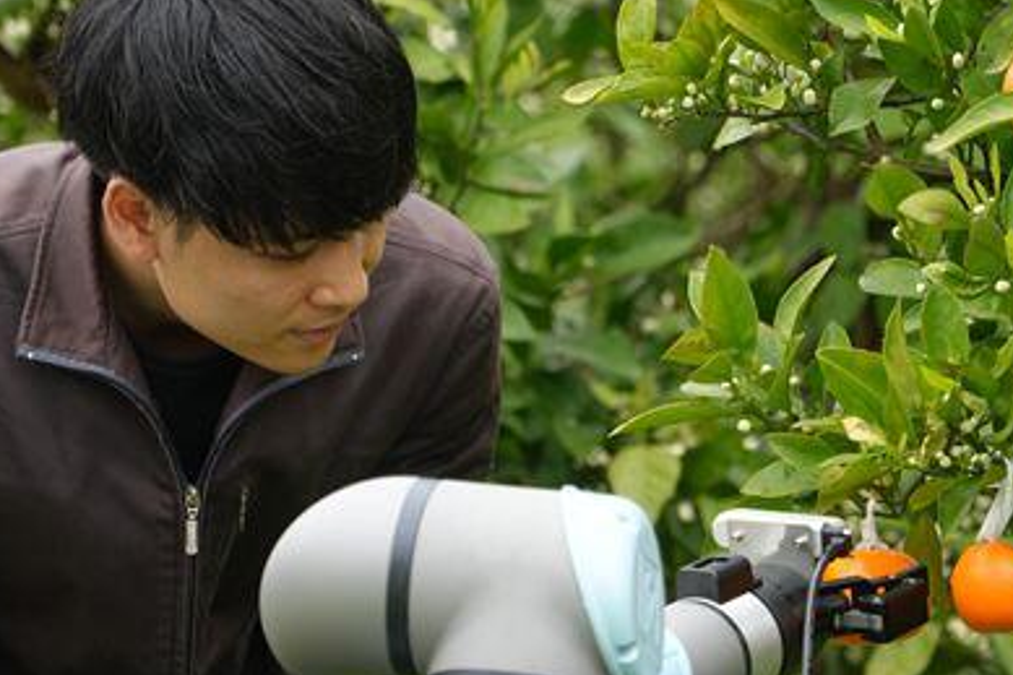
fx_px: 10153
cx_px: 583
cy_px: 347
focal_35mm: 361
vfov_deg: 3.8
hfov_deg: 5.7
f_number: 5.6
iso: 200
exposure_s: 1/250
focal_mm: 234
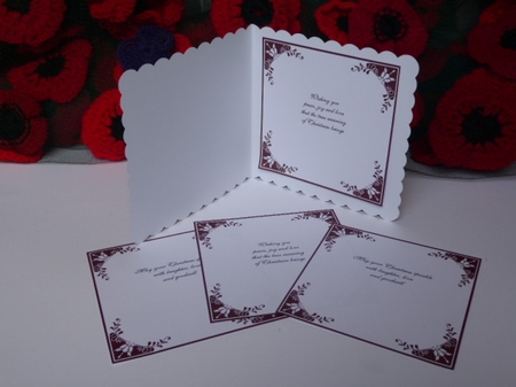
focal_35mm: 42
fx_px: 626
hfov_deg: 44.8
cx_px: 258
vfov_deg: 34.3
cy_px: 194
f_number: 3.8
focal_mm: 7.2
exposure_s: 1/125
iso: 80
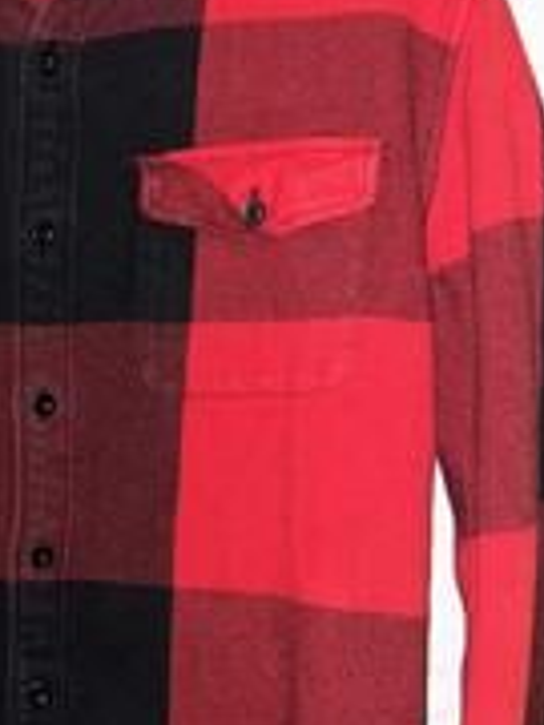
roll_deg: -2.6
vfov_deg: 34.8
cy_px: 443
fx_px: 1152
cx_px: 16
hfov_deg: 25.4
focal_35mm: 55
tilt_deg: -10.6
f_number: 1.5
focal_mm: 5.7
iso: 40
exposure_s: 1/4
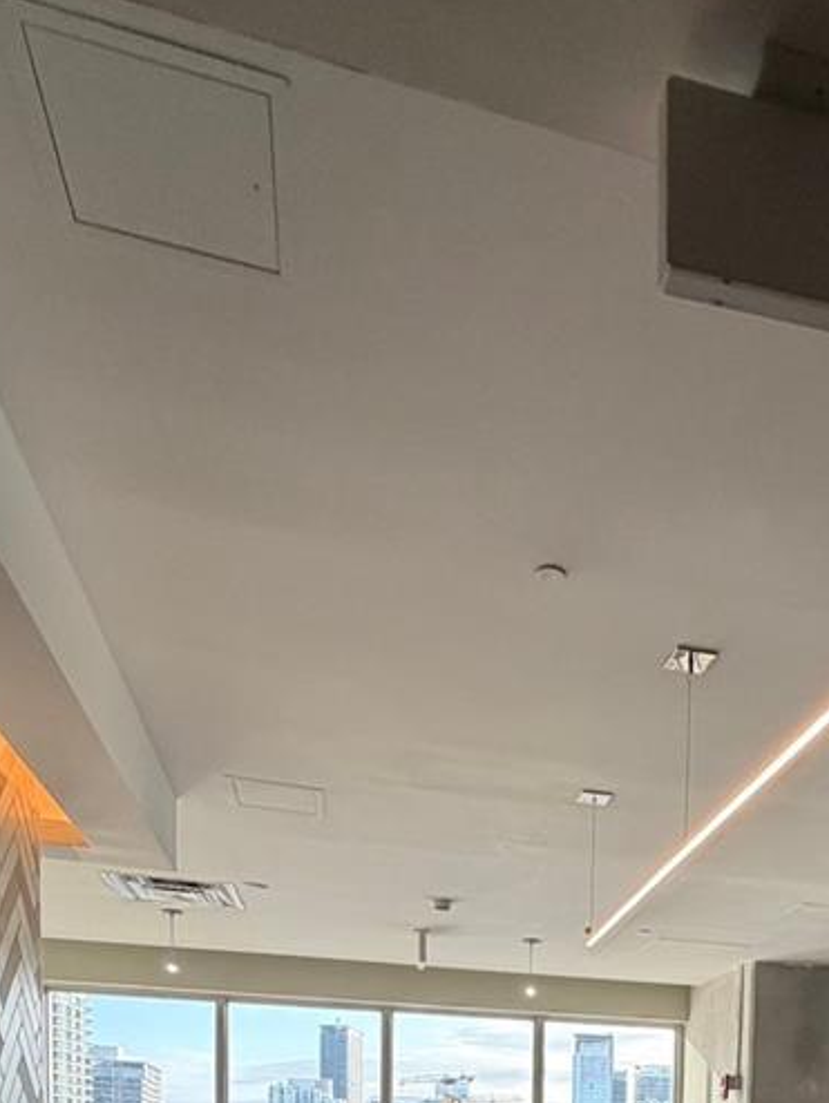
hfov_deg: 40.2
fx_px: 1085
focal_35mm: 34
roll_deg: -1.7
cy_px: 1241
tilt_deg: -3.7
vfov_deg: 41.6
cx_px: 659
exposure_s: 1/120
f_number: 2.2
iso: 160
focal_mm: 2.22
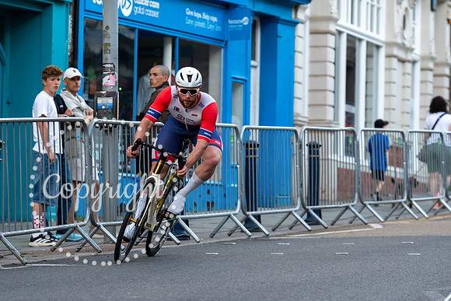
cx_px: 242
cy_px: 144
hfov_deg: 10.1
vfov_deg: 6.8
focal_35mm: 203
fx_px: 2547
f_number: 4
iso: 640
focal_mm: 150
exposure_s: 1/640
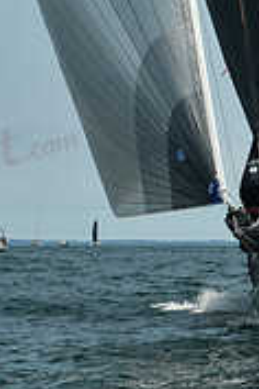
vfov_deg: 7.2
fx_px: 3043
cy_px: -196
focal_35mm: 282
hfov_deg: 4.9
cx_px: 192
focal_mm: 86
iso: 320
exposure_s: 1/1000
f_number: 10
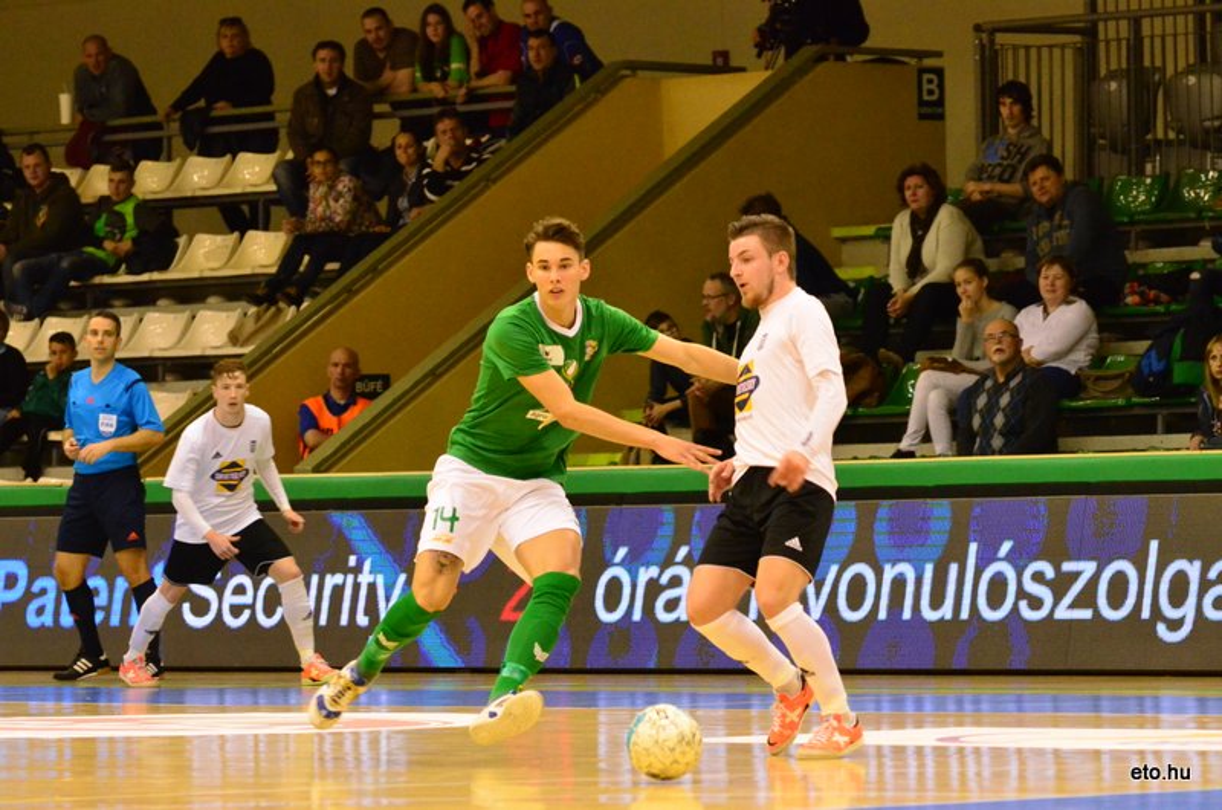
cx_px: 611
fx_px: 7114
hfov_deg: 9.8
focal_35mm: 210
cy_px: 405
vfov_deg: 6.5
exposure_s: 1/400
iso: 6400
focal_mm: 140
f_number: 5.6
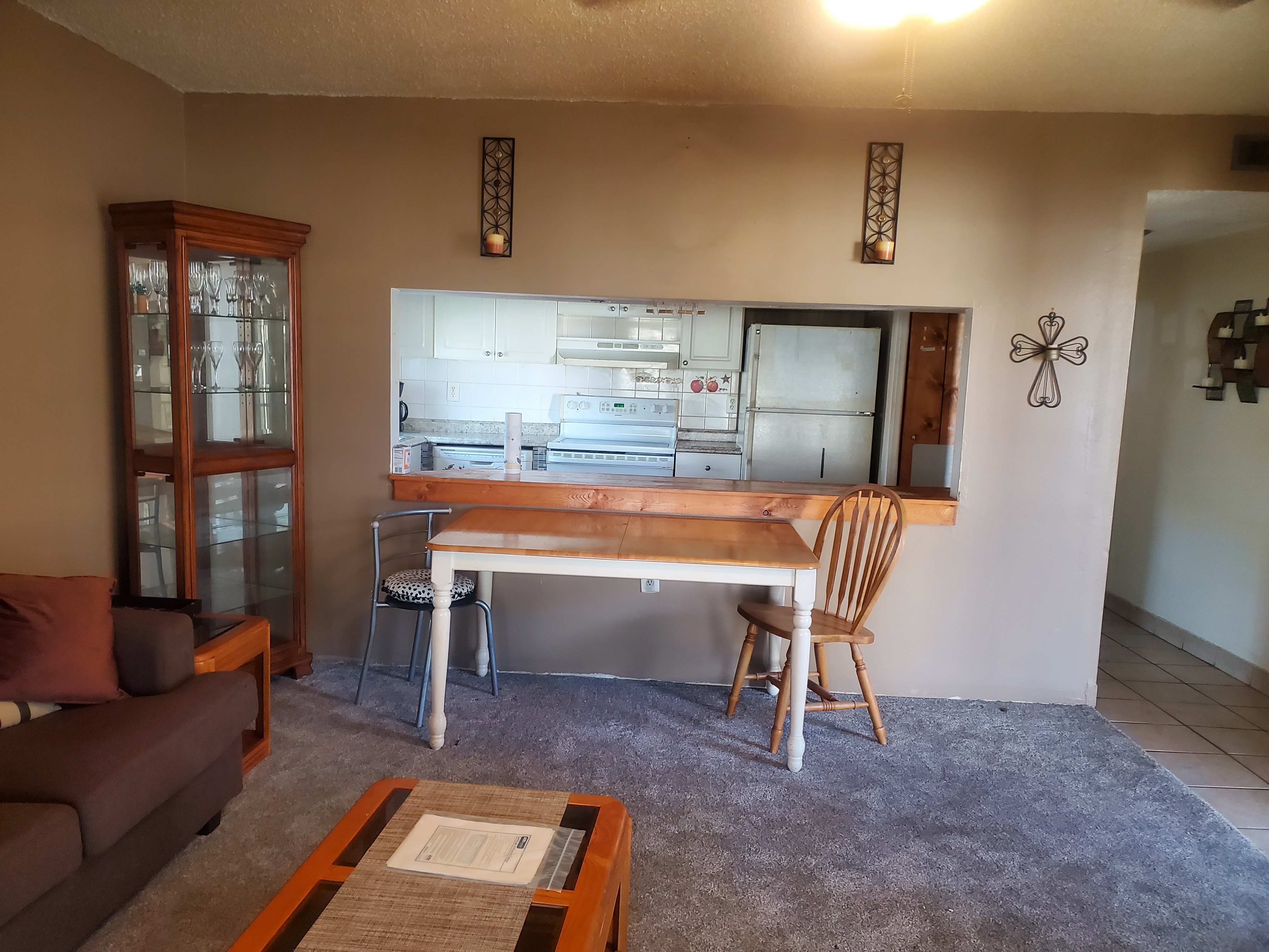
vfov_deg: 53.1
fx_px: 953
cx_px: 634
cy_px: 476
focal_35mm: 26
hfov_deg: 67.3
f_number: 2.4
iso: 400
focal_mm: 4.3
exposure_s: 1/40
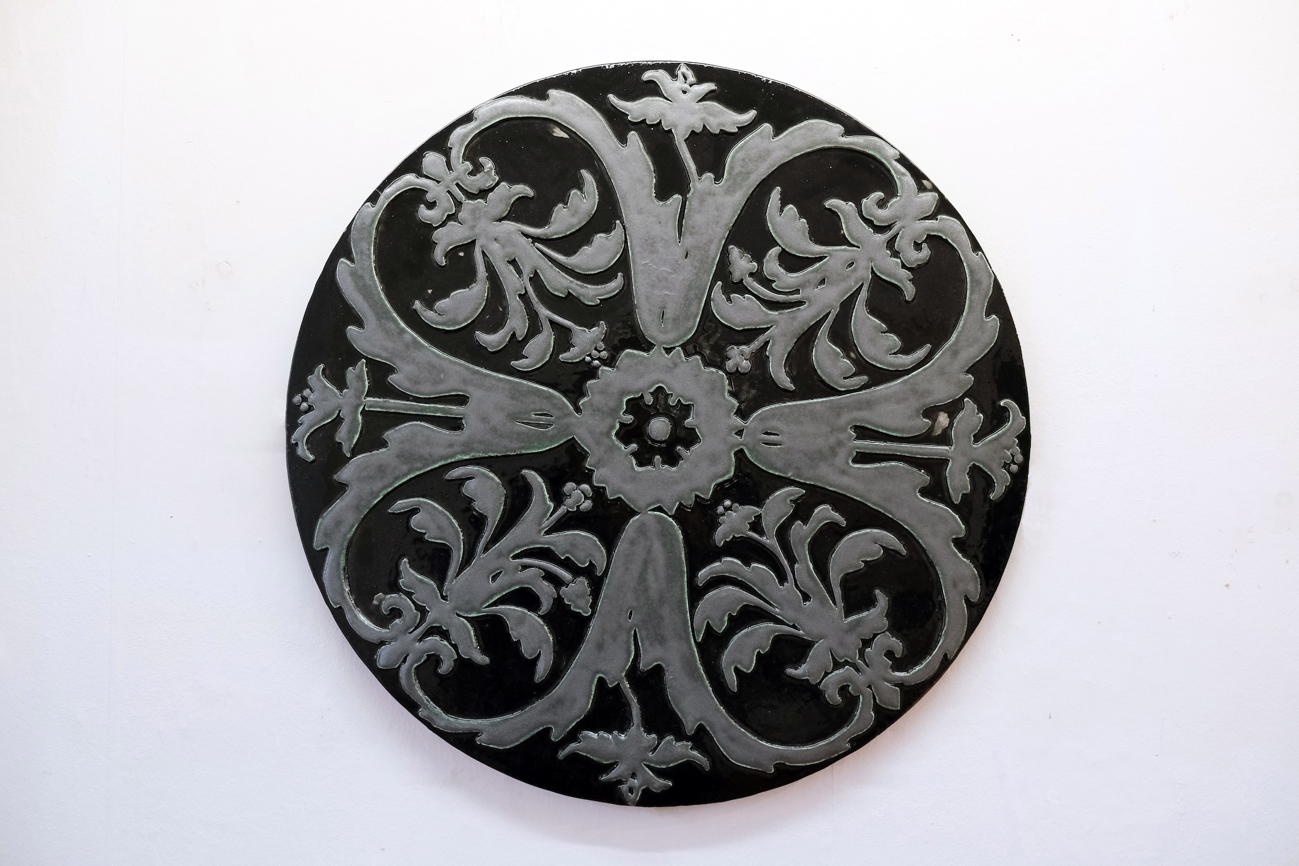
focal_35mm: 49
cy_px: 433
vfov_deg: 27.5
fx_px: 1768
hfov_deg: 40.3
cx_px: 650
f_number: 3.6
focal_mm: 32.9
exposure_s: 1/200
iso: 2500
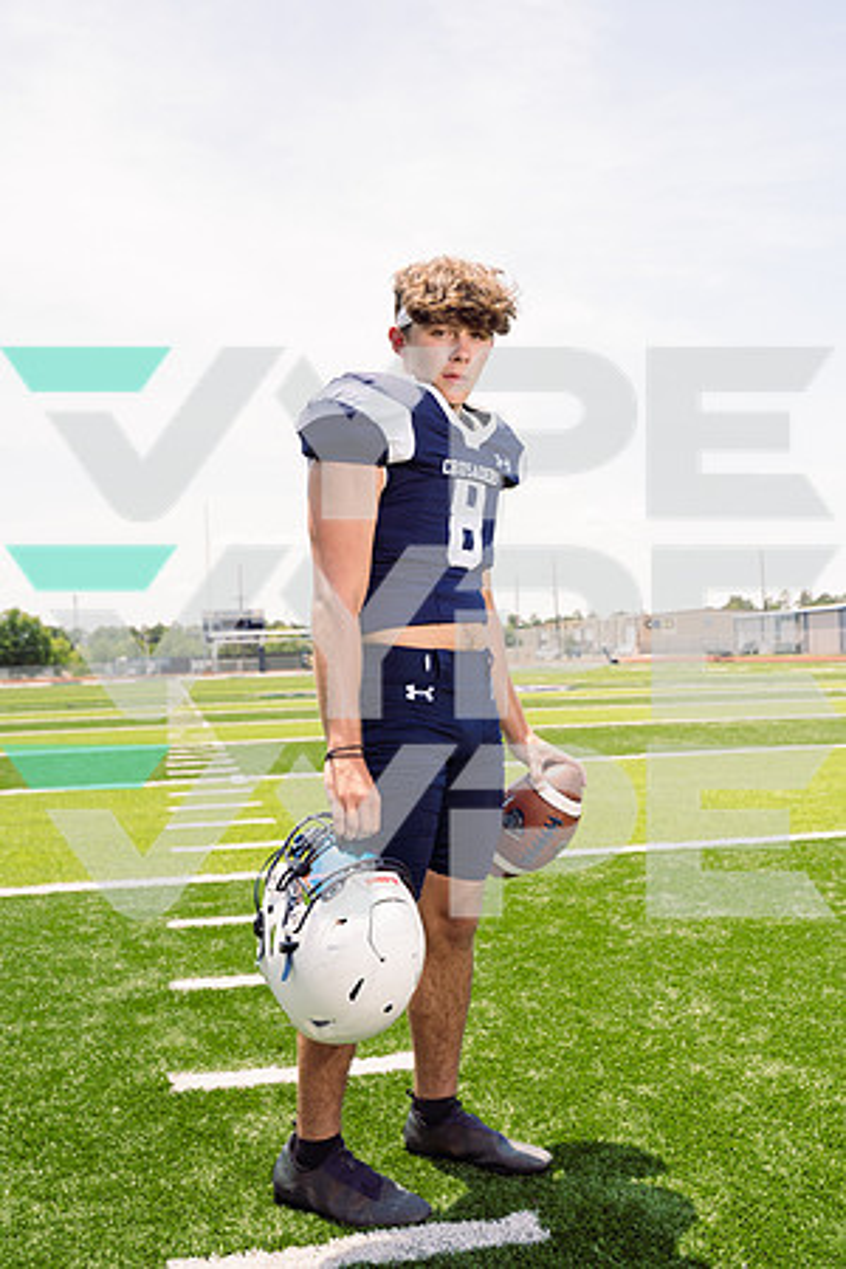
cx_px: 423
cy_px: 634
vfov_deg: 53.1
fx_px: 1269
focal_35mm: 36
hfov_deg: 36.9
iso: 50
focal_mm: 36
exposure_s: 1/250
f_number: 5.6
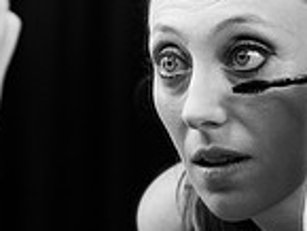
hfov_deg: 7.3
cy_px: 69
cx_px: 11
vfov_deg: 5.5
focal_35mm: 269
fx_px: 2388
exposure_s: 1/400
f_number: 3.2
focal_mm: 70
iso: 1600
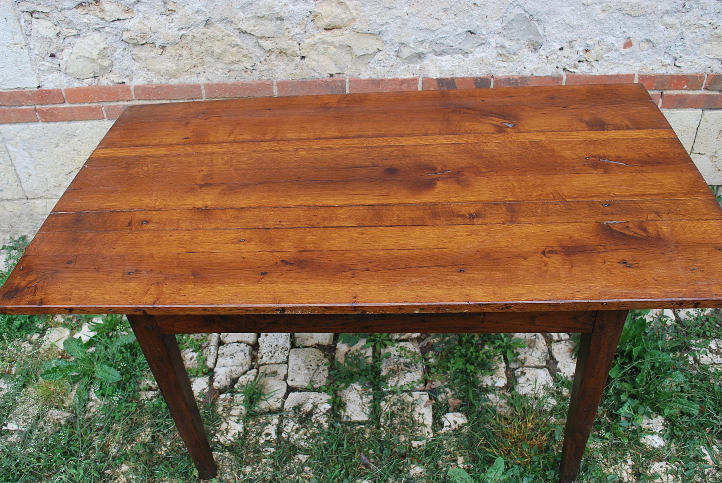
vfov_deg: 42.4
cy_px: 248
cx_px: 351
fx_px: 622
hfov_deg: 60.2
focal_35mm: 31
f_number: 5
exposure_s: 1/100
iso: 200
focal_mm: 20
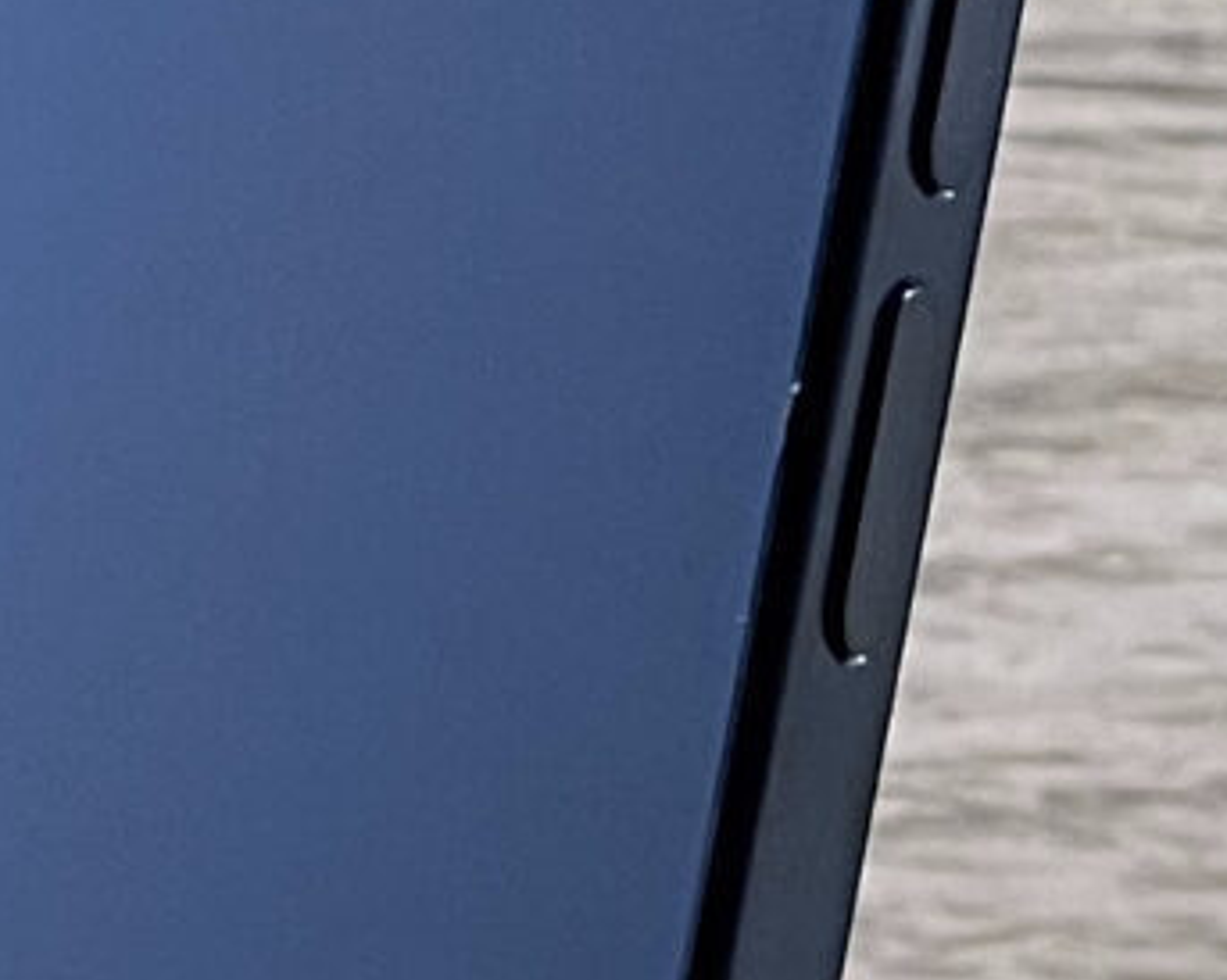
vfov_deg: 2.8
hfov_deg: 3.4
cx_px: -186
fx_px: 20361
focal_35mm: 561
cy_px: 1037
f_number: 2.8
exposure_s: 1/99
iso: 100
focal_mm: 9
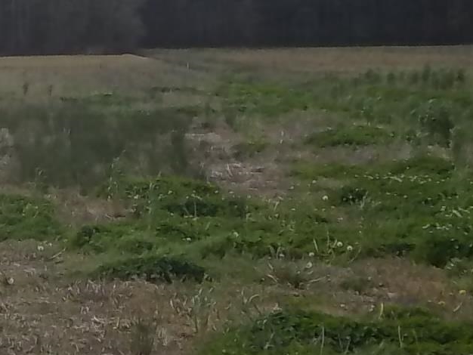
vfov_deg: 12.2
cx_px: -122
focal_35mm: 121
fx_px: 1654
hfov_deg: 15.6
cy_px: 109
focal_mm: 6.6
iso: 80
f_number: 10.1
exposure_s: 1/250
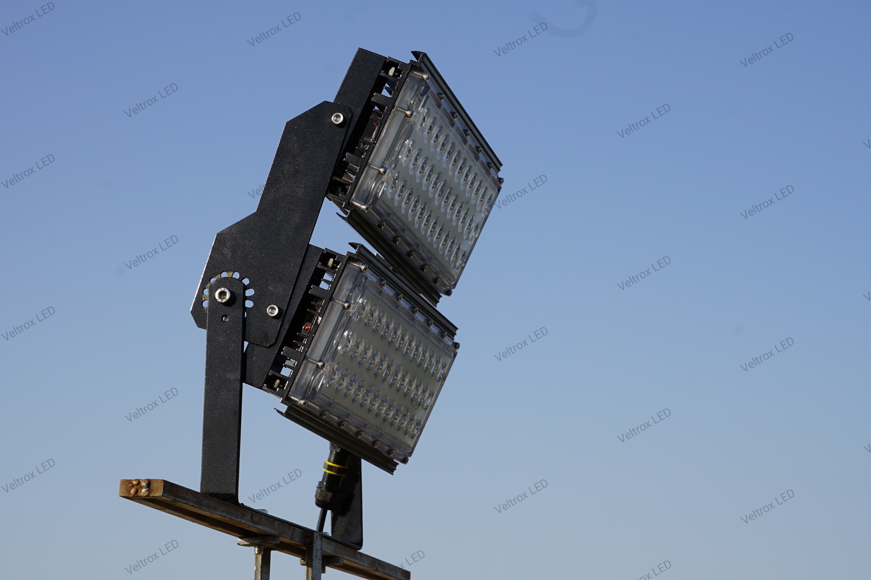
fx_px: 2129
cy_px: 290
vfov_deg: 15.5
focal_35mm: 88
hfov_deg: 23.1
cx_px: 436
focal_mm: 59
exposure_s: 1/200
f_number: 11
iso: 100
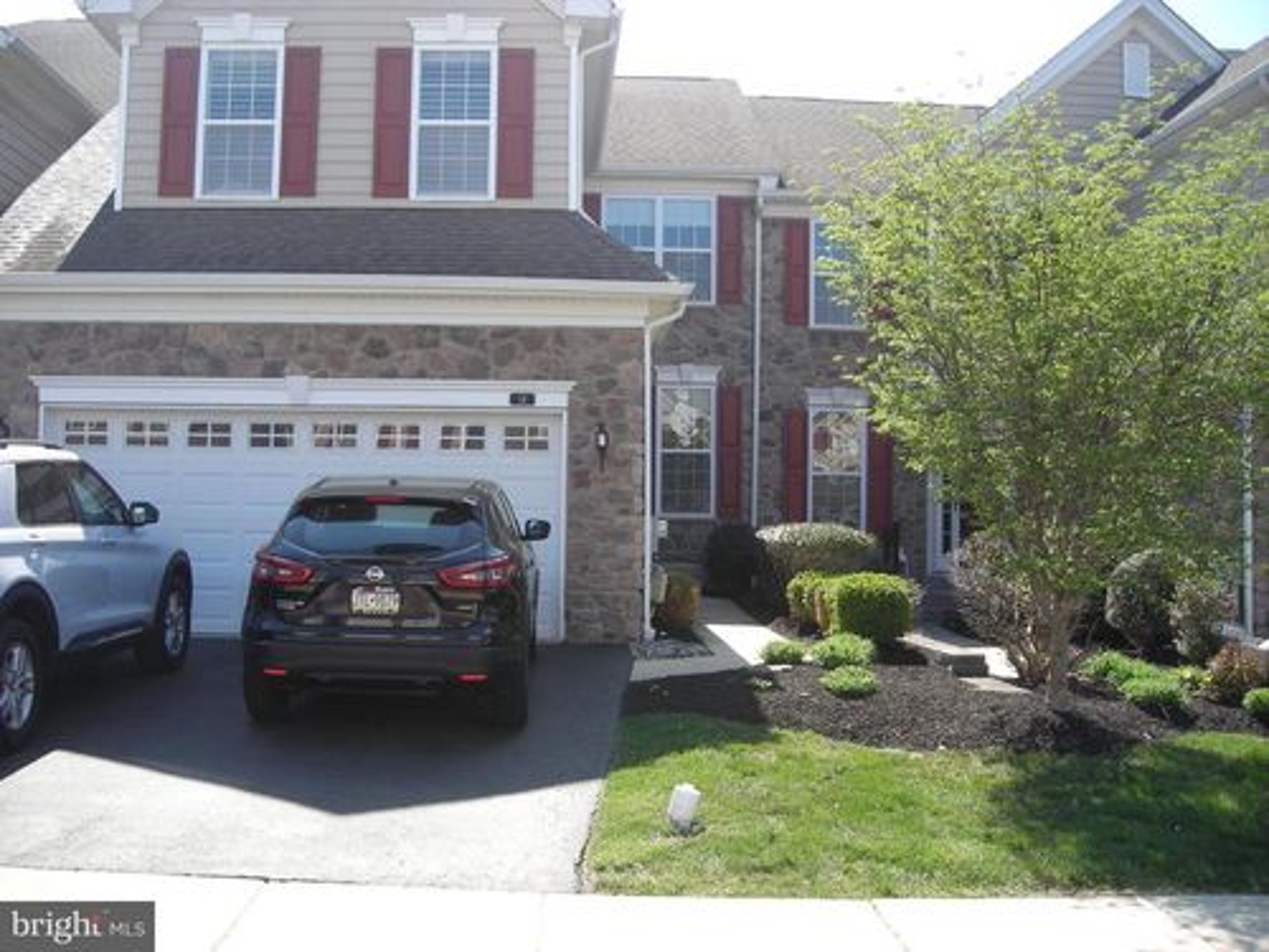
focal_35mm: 38
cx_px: 634
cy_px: 476
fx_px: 1393
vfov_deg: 37.7
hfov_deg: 49.0
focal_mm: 6.3
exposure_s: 1/256
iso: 50
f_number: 3.2
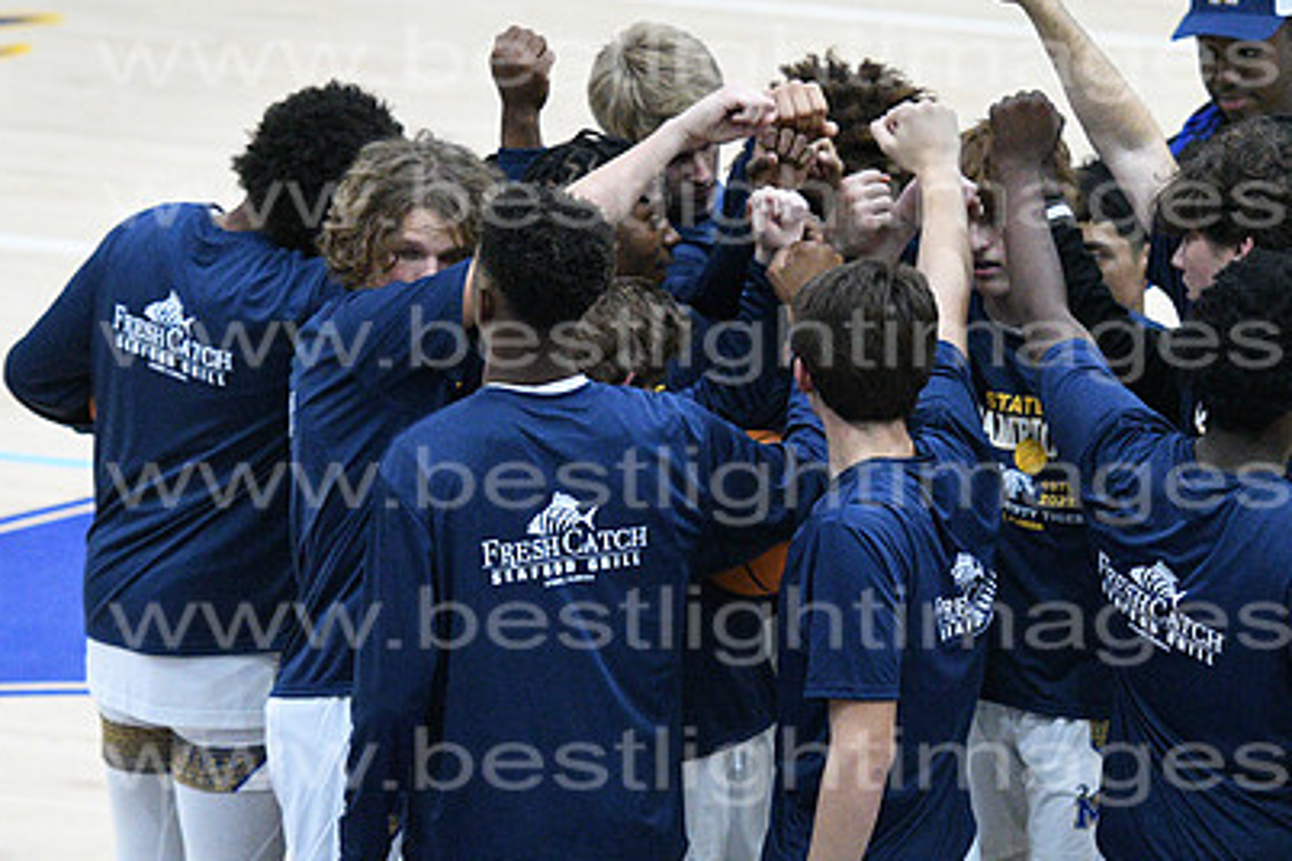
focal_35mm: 303
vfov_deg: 4.5
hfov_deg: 6.8
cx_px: 836
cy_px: 275
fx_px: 10873
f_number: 3.5
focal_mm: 140
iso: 12800
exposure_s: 1/800
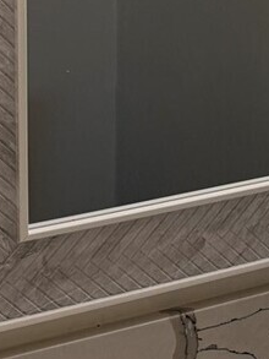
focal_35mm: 118
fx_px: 1222
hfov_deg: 11.9
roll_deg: +2.1
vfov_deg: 15.5
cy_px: -163
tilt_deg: +3.3
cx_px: 428
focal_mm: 6.76
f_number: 1.78
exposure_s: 1/293
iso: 100
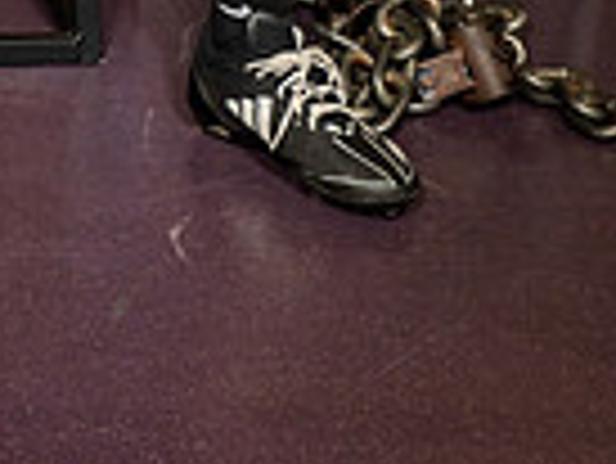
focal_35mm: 145
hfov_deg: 13.4
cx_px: -36
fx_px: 2583
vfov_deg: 9.5
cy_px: -509
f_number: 7.1
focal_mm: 46
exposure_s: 1/250
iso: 800
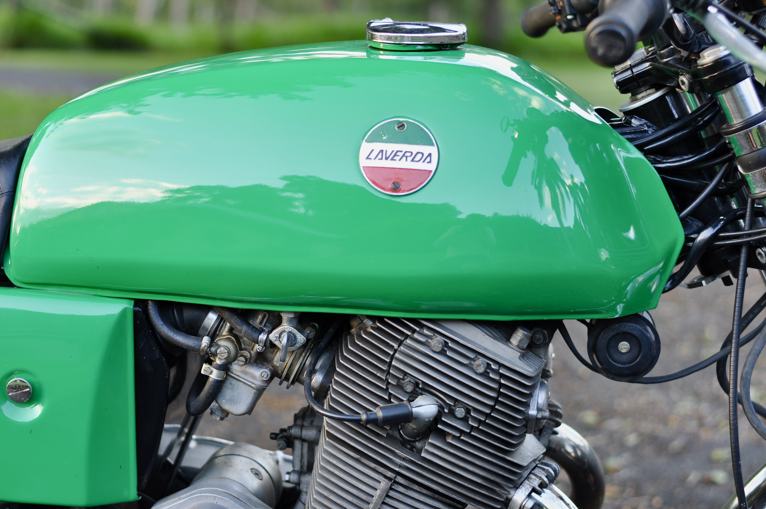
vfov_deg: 18.1
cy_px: 254
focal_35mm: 75
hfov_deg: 27.0
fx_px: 1594
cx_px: 383
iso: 200
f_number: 2.8
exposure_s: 1/100
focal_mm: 50
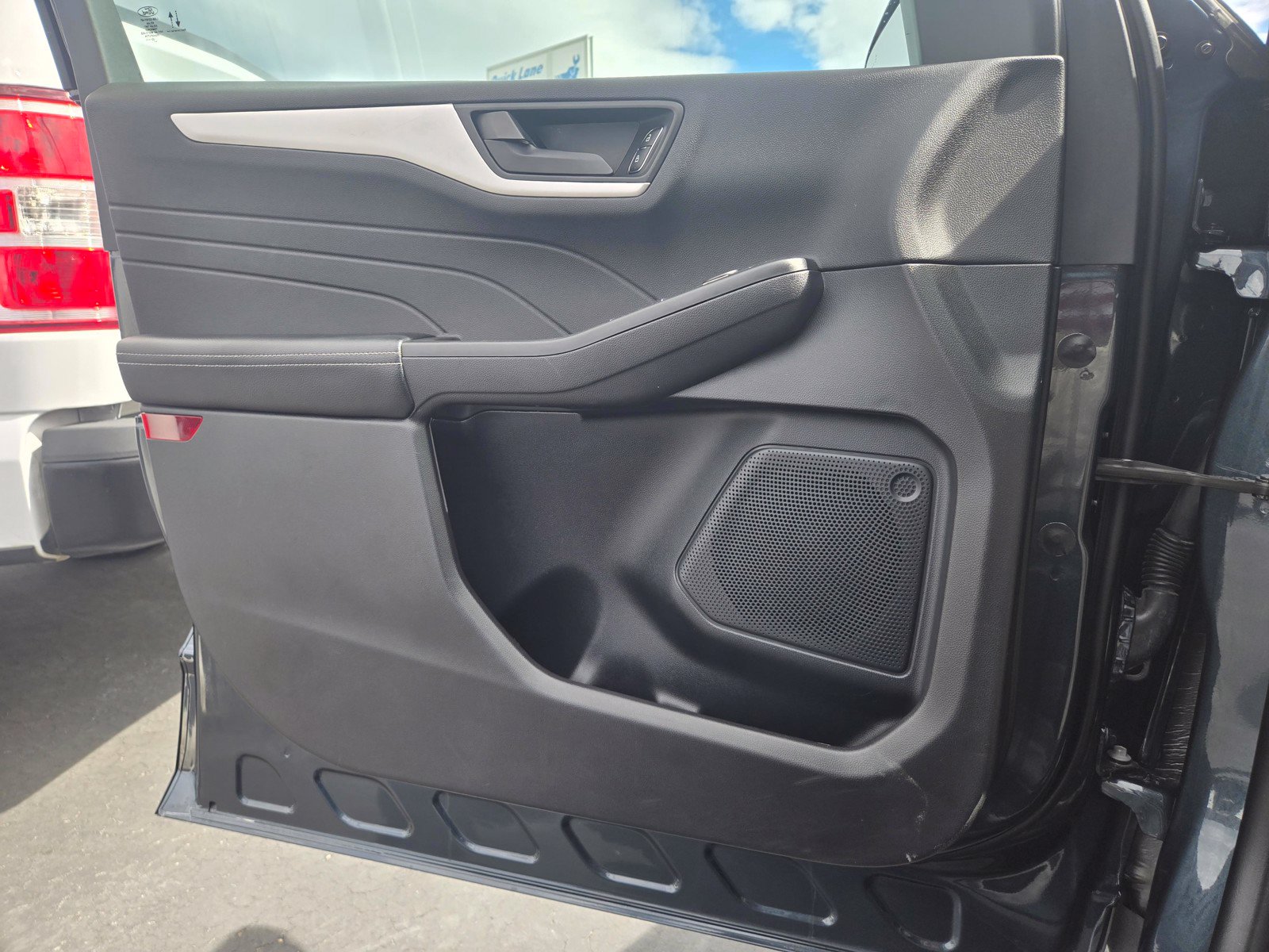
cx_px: 634
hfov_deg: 73.9
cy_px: 476
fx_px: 843
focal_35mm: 23
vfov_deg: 58.9
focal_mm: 5.4
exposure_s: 1/492
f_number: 1.8
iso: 25
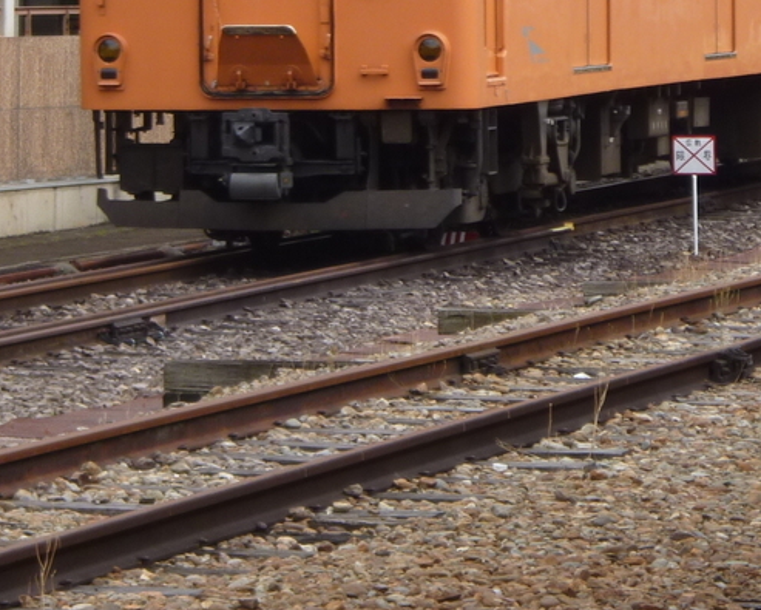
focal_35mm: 285
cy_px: -80
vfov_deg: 5.4
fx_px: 6423
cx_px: 758
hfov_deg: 6.8
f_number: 6.5
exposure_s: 1/125
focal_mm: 20
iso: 100
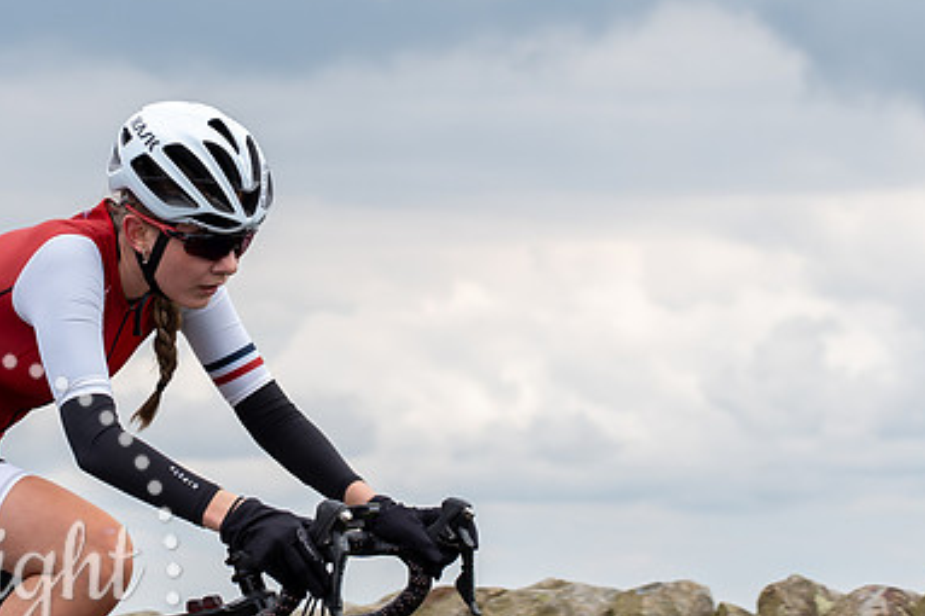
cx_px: 366
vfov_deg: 7.0
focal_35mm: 196
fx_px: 5034
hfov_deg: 10.5
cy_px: 240
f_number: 4.5
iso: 200
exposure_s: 1/640
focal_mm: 75
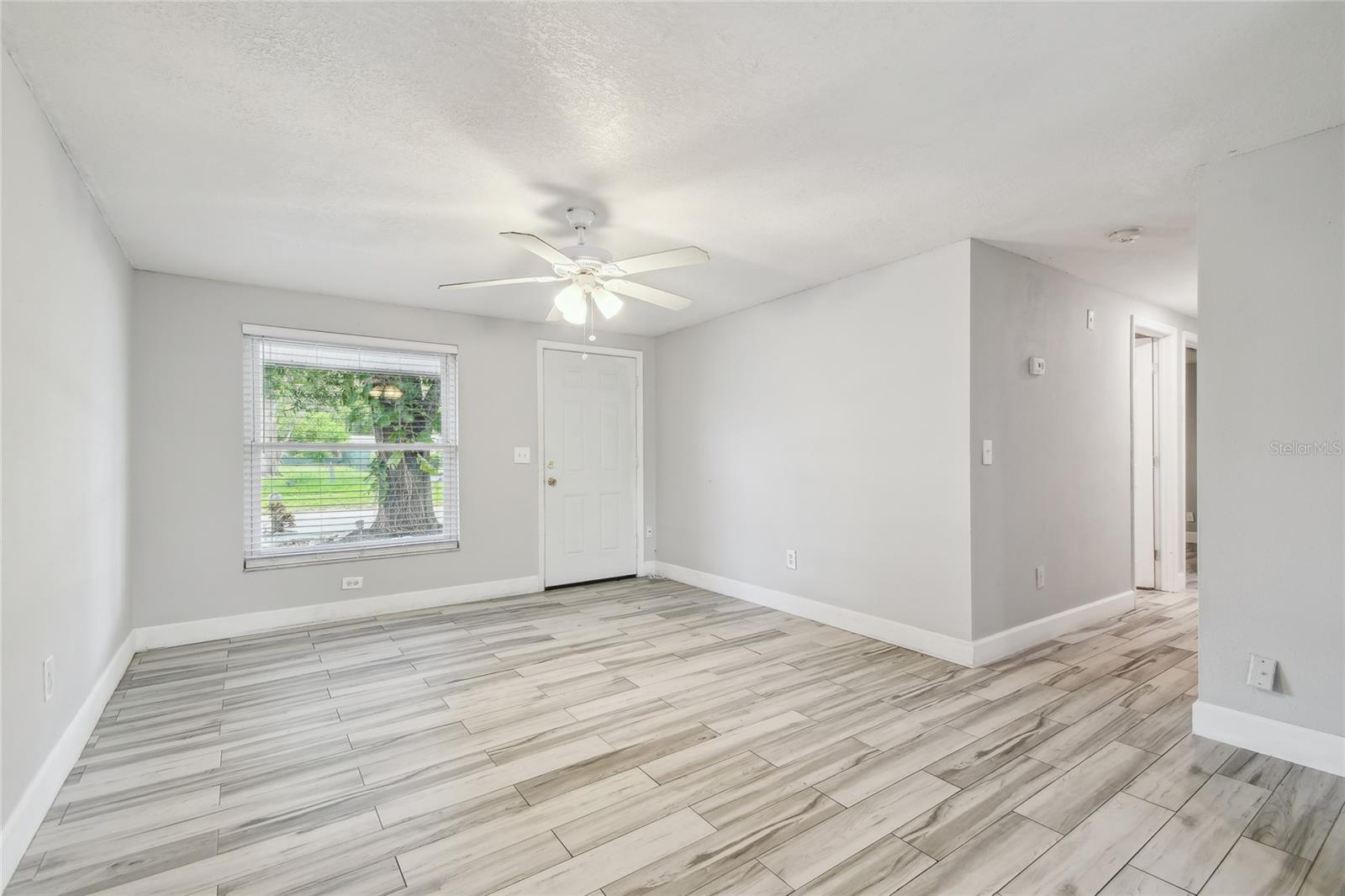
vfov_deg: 77.3
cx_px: 672
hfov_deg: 100.4
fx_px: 560
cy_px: 448
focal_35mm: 15
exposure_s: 1/2.5
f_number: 7.1
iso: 100
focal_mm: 10
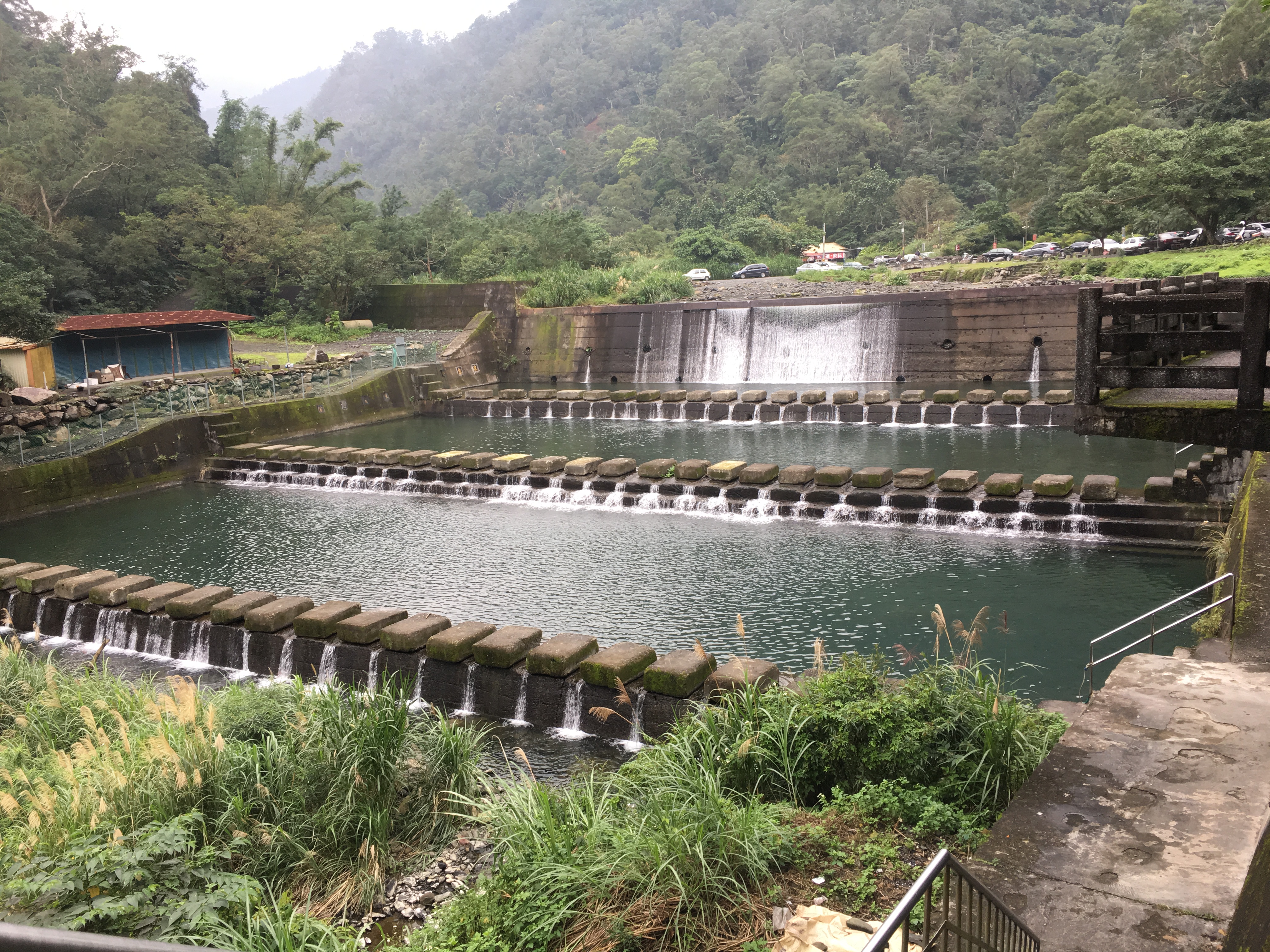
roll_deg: +2.6
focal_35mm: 29
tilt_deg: -9.4
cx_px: 635
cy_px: 476
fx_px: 1064
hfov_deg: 61.7
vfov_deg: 48.2
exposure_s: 1/120
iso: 40
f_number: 2.2
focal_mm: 4.15
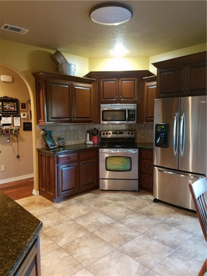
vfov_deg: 67.3
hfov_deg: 53.1
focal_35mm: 26
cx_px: 104
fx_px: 207
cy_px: 138
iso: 200
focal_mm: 4.2
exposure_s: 1/11
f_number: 1.7
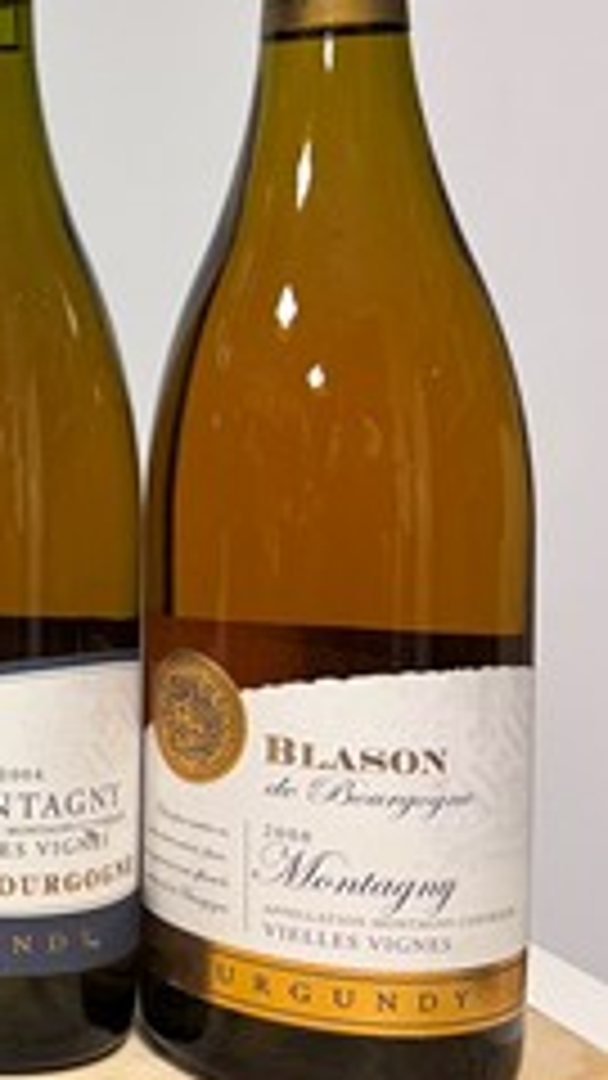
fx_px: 1691
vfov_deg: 35.3
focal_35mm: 59
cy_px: 412
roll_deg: +0.9
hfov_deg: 16.7
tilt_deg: -1.5
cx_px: -513
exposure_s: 1/50
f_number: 1.6
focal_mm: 5.96
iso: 100
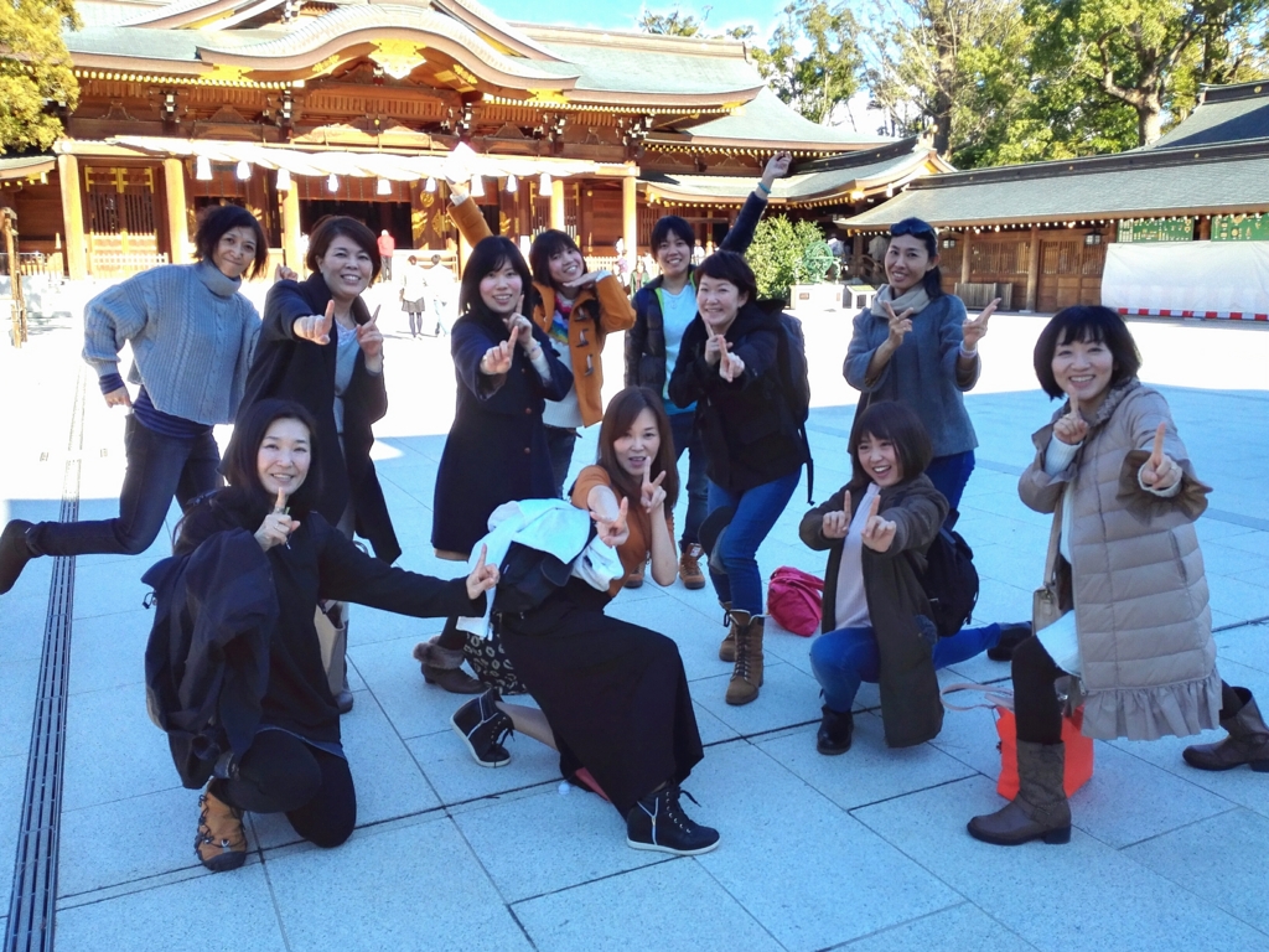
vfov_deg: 48.2
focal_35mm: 29
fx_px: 1063
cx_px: 634
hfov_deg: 61.7
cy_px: 476
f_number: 2
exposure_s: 1/595
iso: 100
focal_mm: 3.8
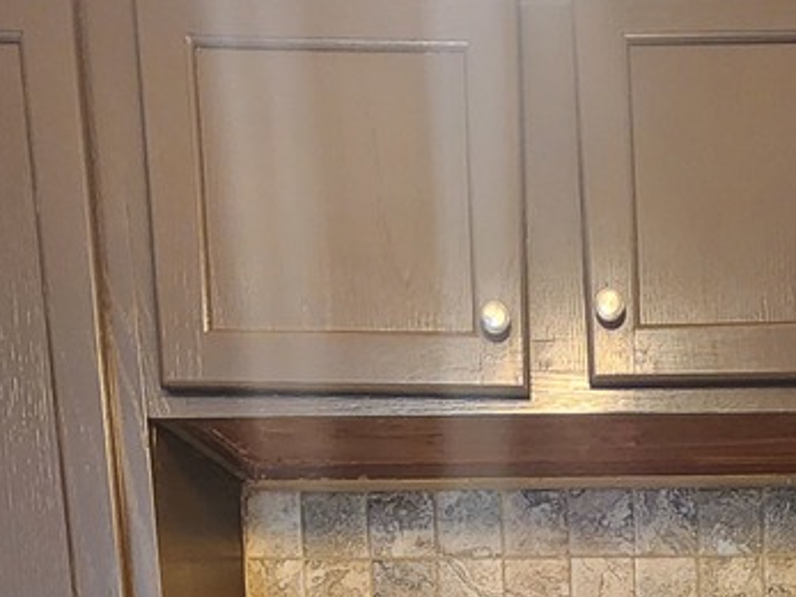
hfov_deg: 33.6
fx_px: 1241
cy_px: 1001
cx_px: 718
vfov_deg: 20.8
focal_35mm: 54
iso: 400
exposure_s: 1/30
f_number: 2.2
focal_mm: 2.2
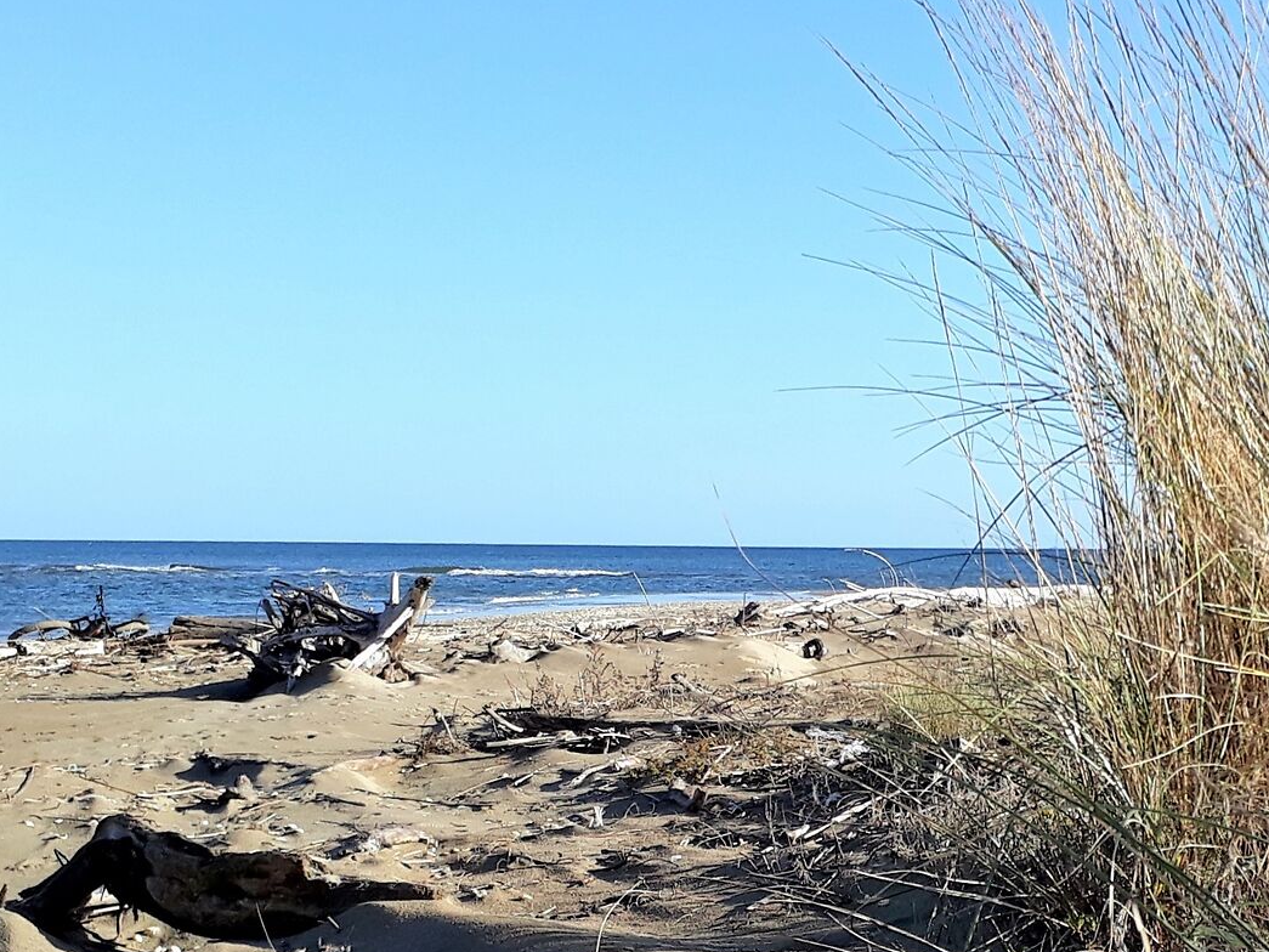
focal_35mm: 62
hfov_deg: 30.5
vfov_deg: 23.4
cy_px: 737
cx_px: 1005
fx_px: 2273
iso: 40
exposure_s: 1/1307
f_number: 1.9
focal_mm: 3.6
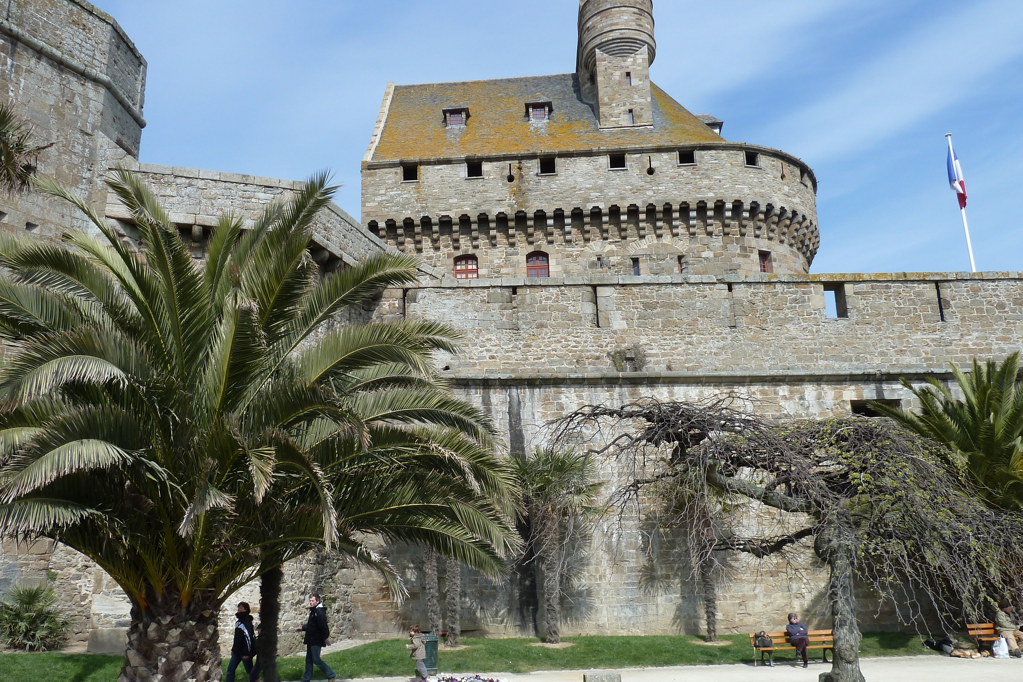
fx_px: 796
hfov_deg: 65.4
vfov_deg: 46.3
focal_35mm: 28
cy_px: 386
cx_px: 474
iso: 80
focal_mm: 4.1
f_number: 4.5
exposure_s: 1/400
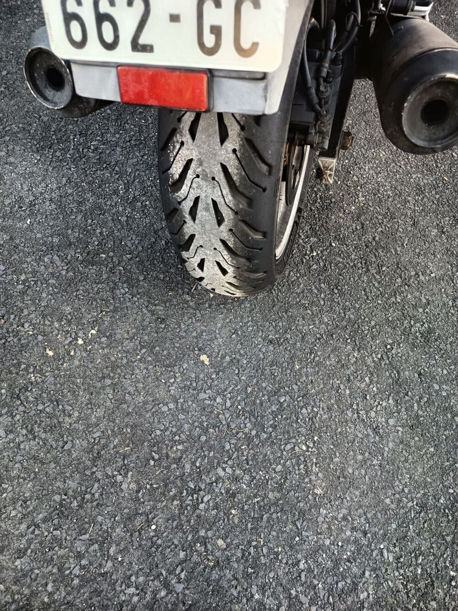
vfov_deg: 71.6
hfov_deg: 56.8
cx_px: 229
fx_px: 423
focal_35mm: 24
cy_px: 306
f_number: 1.7
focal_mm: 5.24
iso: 248
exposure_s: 1/50
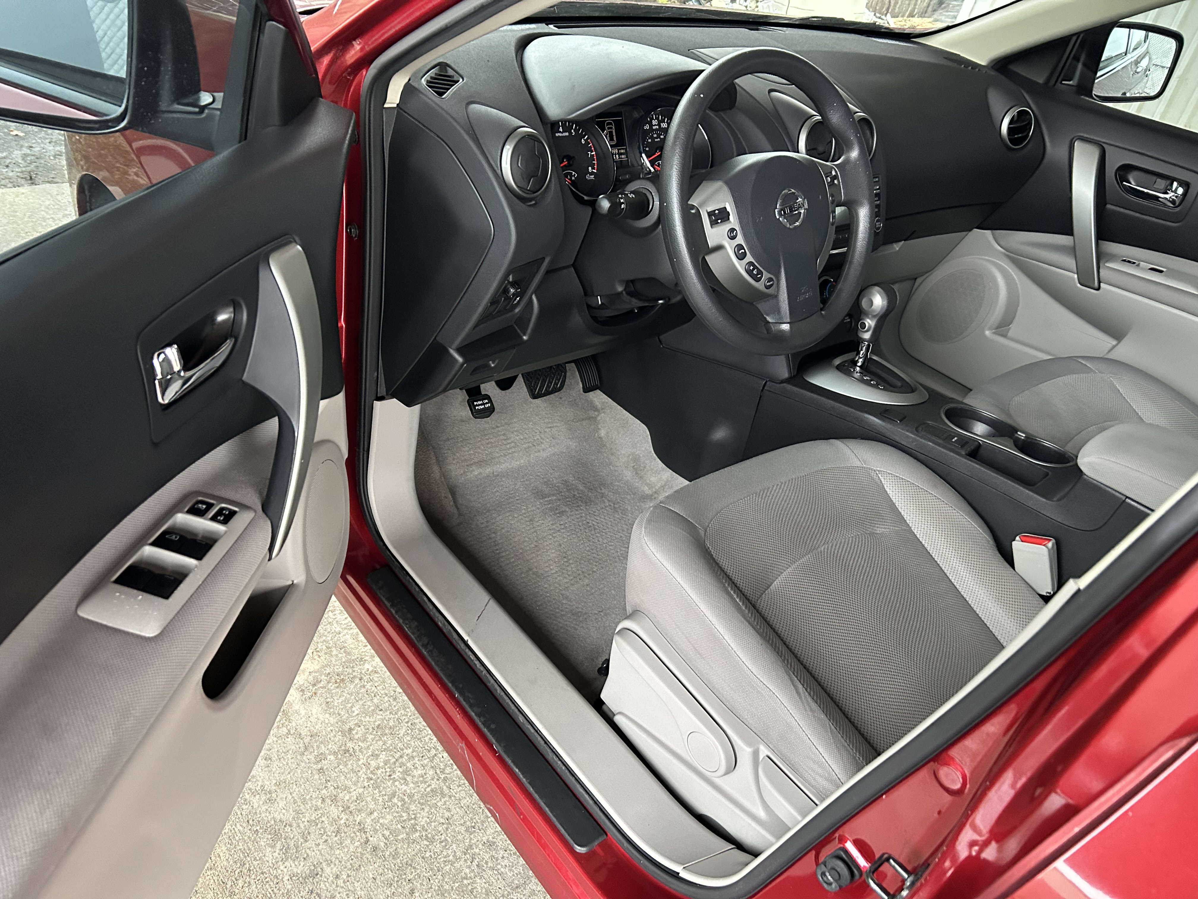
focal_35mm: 26
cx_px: 599
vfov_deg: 53.1
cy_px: 450
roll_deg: -12.3
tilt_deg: -35.6
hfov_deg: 67.3
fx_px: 900
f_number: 1.5
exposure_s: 1/60
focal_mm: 5.7
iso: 500
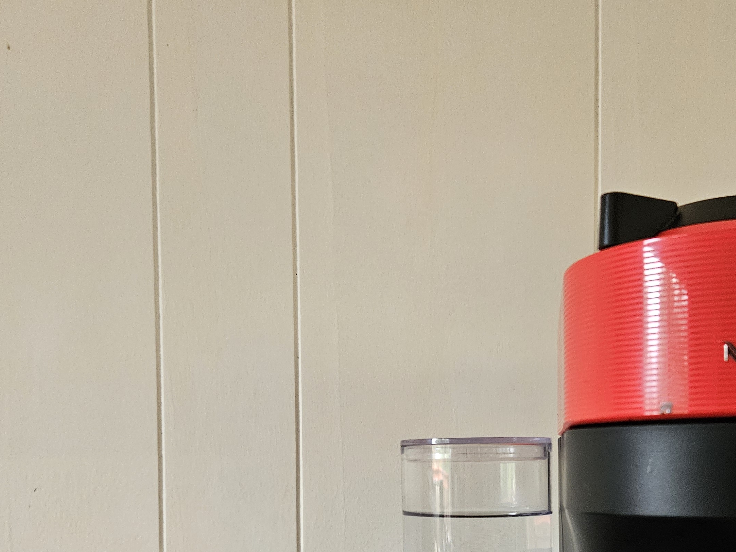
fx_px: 914
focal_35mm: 43
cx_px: 483
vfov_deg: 32.1
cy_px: 487
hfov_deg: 43.3
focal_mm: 5.4
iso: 500
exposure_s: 1/120
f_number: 1.8
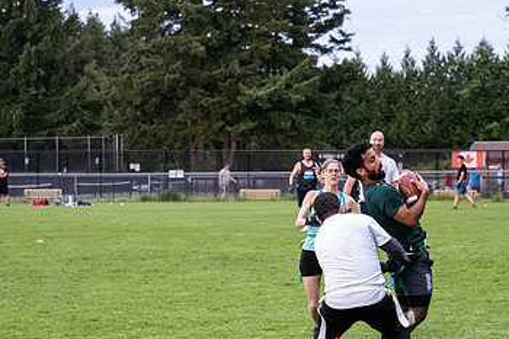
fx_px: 1978
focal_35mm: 140
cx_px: 282
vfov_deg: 9.8
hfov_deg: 14.7
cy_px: 252
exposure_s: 1/1250
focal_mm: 40
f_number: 2.8
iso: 4000
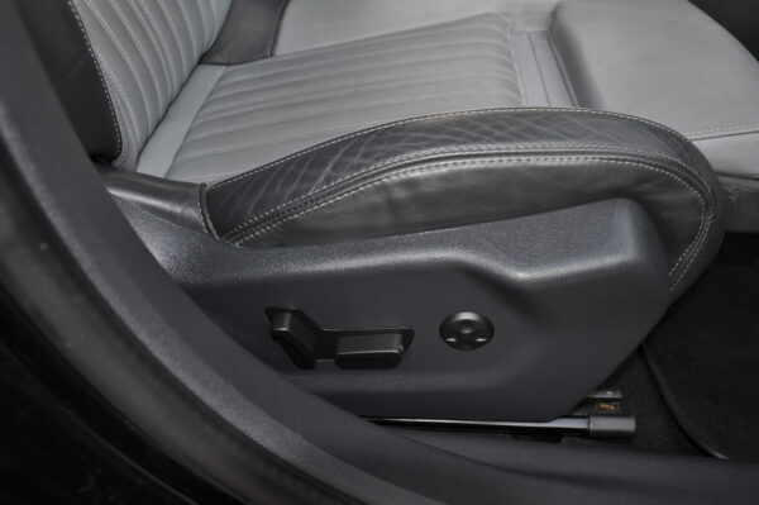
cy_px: 252
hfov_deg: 59.5
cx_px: 380
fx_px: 664
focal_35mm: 32
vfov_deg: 41.6
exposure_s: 1/200
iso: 200
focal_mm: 21
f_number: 5.6
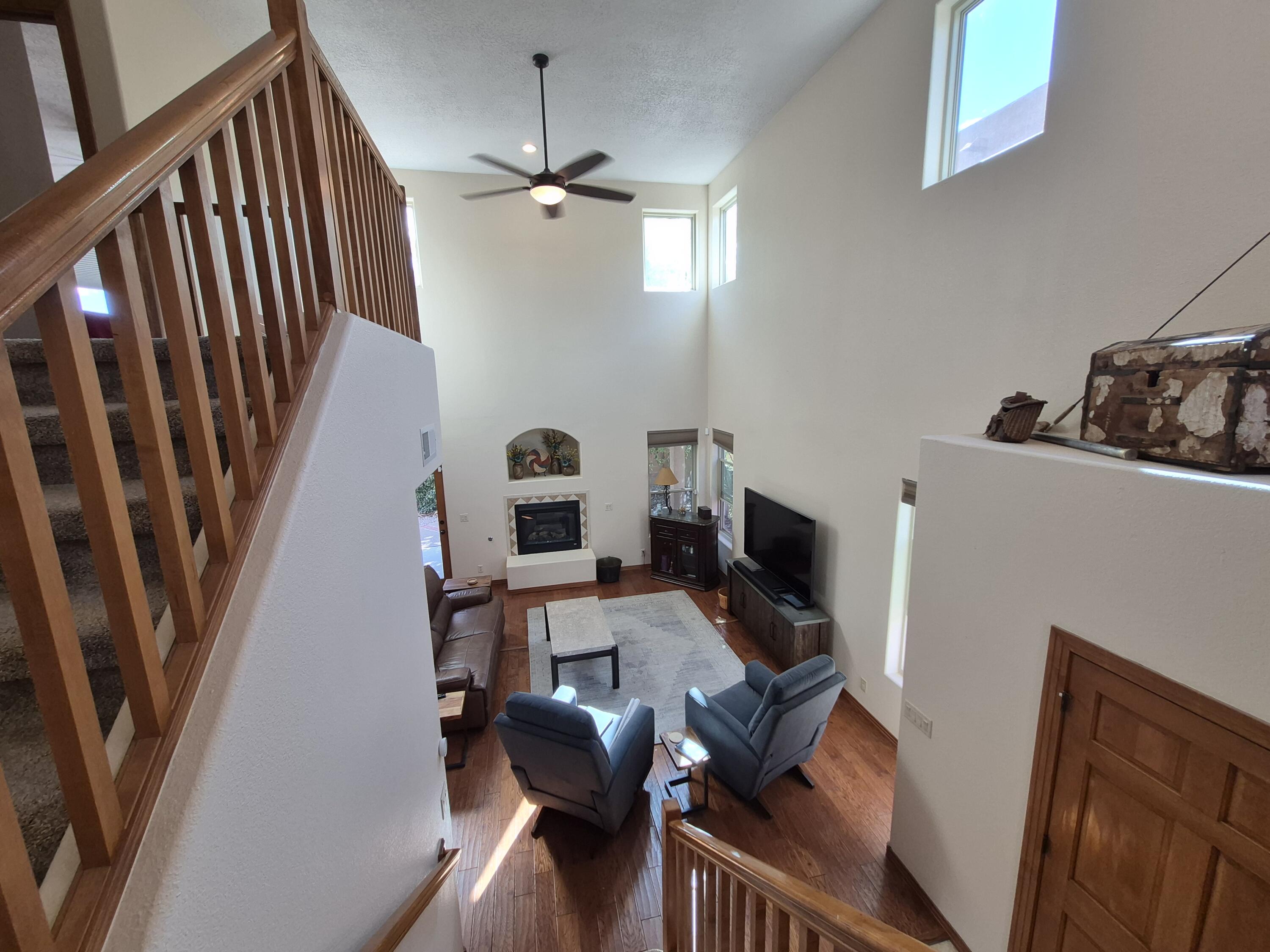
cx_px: 635
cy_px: 476
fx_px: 477
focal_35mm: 13
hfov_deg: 106.2
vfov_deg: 89.9
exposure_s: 1/60
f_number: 2.2
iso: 64
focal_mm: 1.74
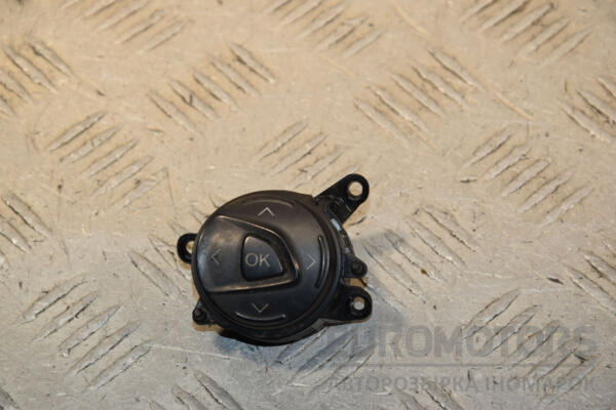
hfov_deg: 13.0
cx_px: 308
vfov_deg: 8.7
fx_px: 2695
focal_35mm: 158
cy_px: 205
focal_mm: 105
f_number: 9
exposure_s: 1/200
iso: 800
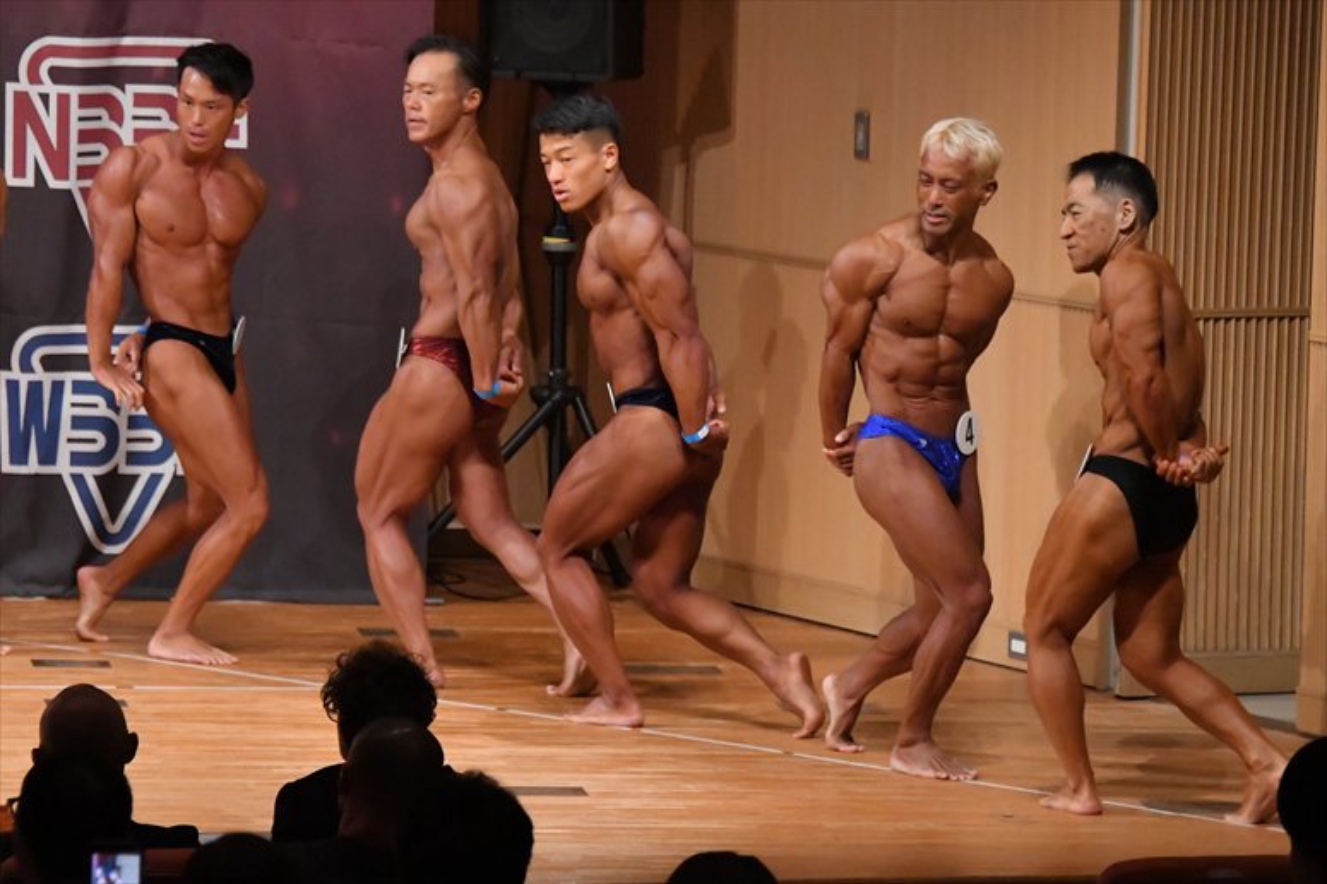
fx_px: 9395
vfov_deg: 5.4
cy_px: 442
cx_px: 664
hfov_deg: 8.1
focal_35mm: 255
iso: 10000
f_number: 5.6
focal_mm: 170
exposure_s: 1/400
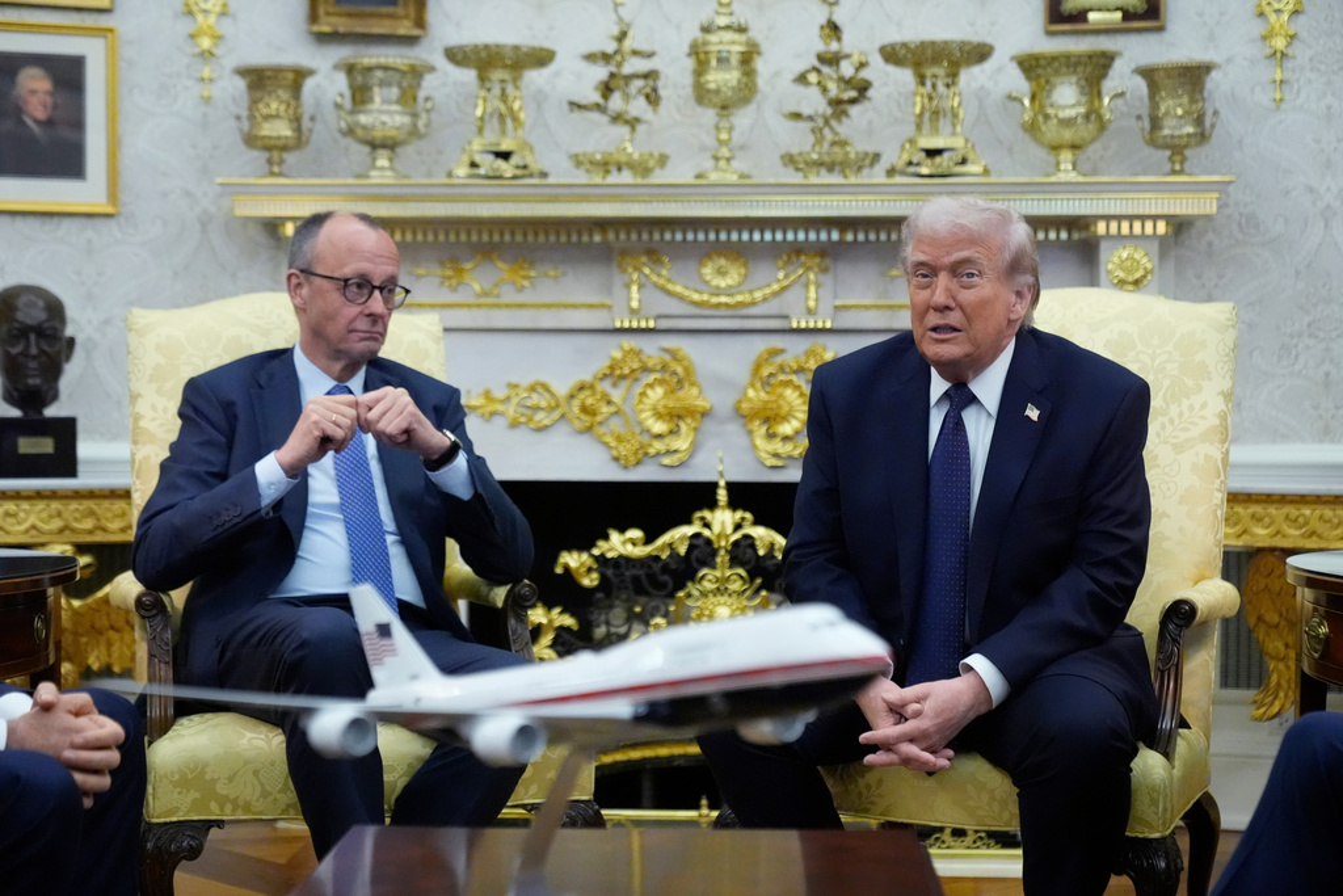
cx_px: 672
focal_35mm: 61
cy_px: 448
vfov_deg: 22.3
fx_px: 2276
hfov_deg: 32.9
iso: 8000
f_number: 2.8
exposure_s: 1/400
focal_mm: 61
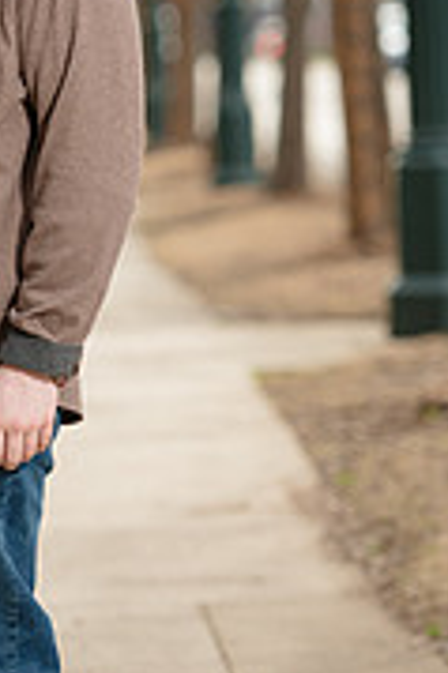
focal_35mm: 339
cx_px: -41
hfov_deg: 4.0
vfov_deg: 6.1
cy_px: 248
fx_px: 6340
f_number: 3.2
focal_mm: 135
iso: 80
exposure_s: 1/250
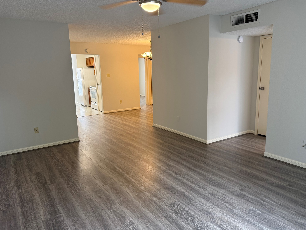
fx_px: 221
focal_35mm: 25
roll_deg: +1.4
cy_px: 111
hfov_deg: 69.4
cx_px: 152
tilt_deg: -9.5
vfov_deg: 54.9
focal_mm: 6.76
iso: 125
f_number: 1.78
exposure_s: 1/60
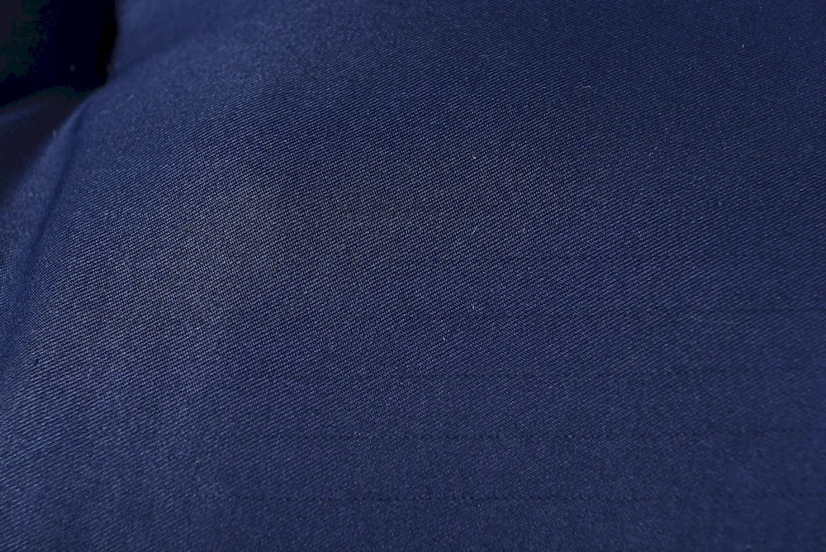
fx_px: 1607
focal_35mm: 70
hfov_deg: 28.8
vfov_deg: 19.5
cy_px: 276
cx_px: 413
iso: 320
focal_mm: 70
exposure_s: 1/125
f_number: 10
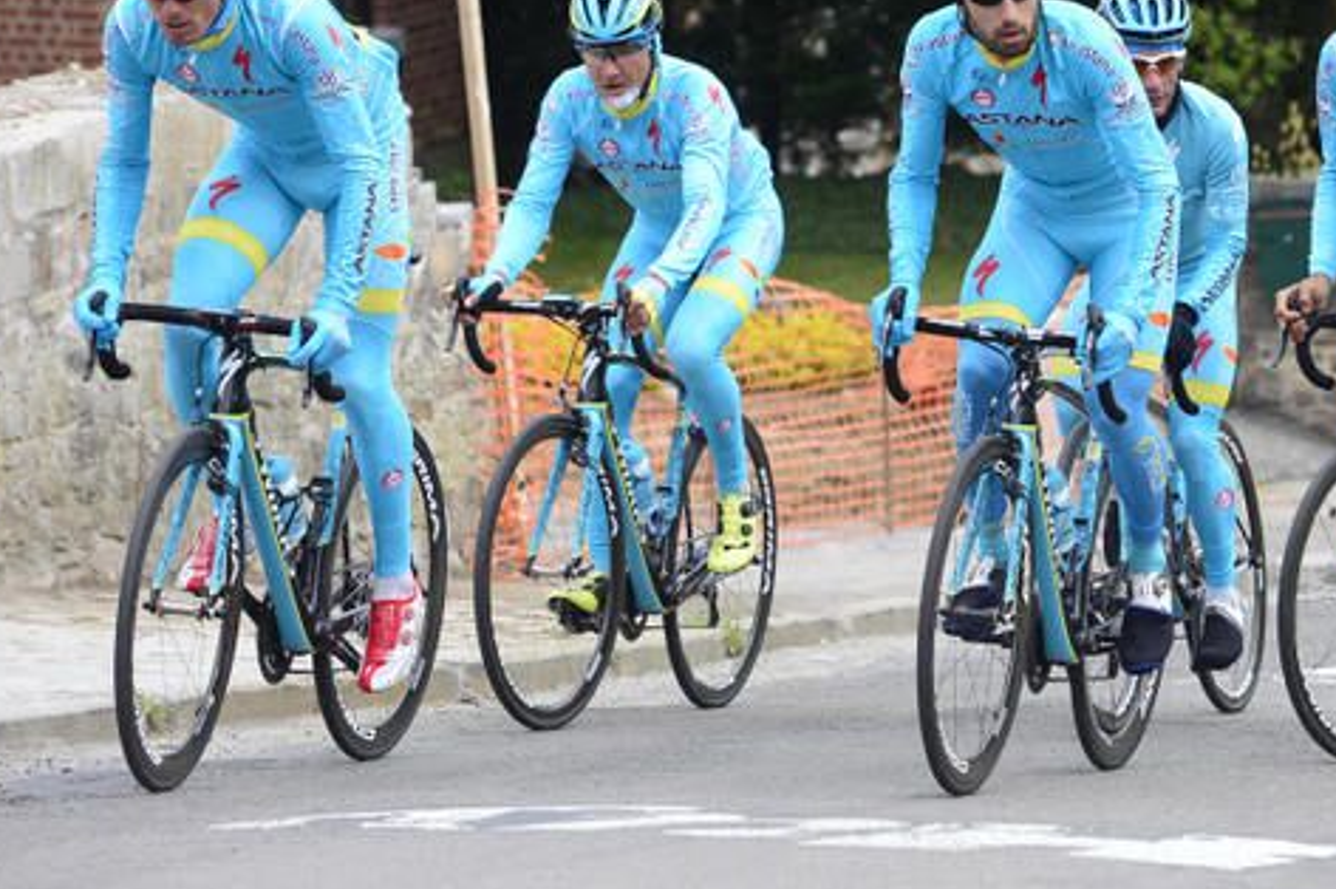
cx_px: 957
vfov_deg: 6.5
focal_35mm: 212
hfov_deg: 9.7
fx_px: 7862
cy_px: 283
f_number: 4.5
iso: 500
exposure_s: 1/1000
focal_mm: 125
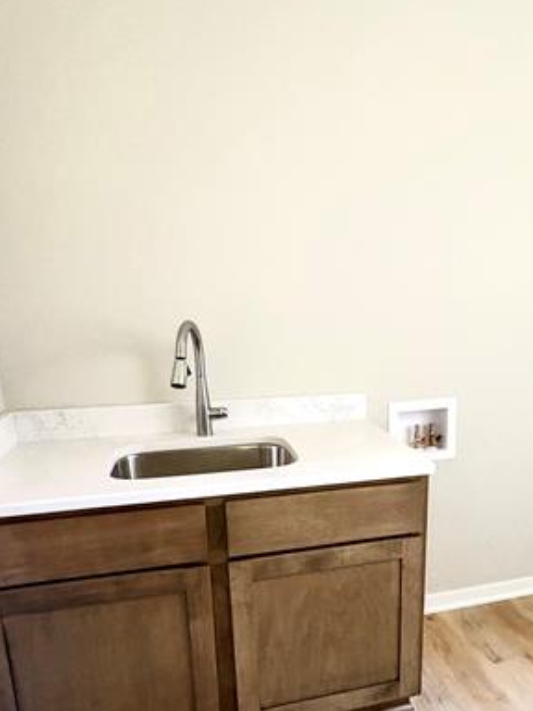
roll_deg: -1.0
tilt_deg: -17.3
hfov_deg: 49.0
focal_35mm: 28
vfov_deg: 62.5
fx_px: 575
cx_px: 350
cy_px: 446
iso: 640
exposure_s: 1/60
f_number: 2.2
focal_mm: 2.22
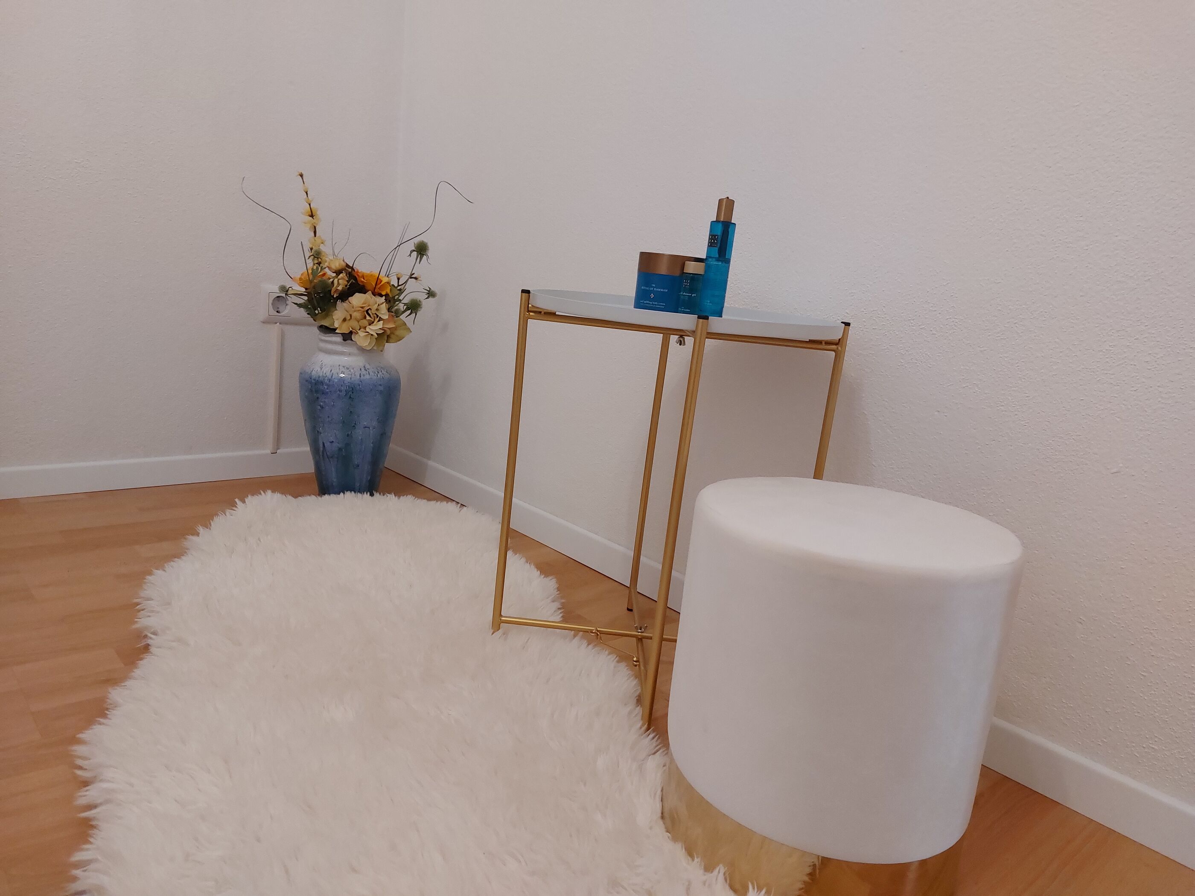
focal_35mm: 25
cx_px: 598
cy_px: 448
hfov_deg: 69.4
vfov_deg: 54.9
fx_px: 863
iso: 320
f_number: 1.8
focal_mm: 5.23
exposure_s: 1/50
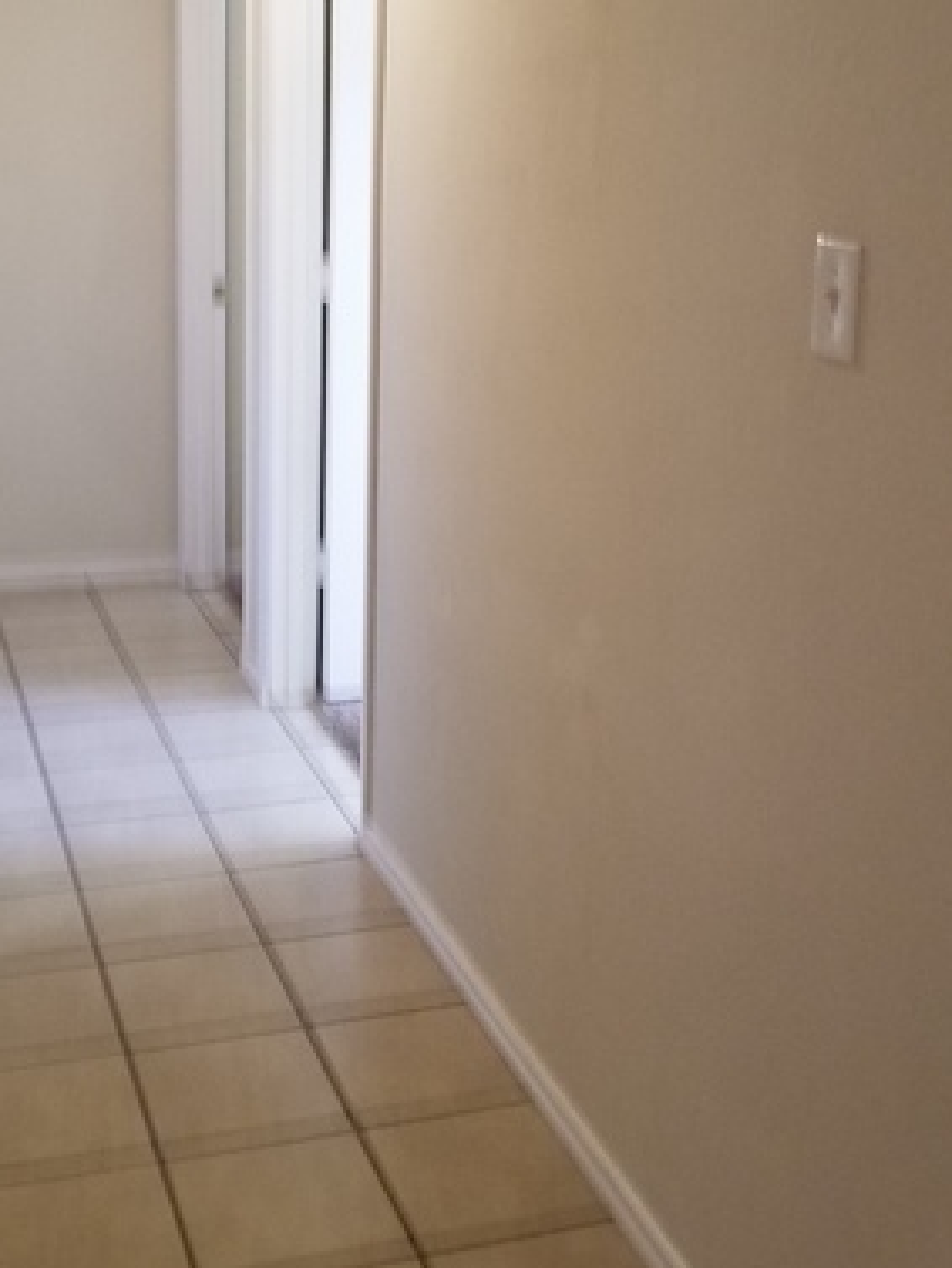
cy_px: 368
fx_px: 1686
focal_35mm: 46
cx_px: 330
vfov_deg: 40.4
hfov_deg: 31.3
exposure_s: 1/30
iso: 200
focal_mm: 4.3
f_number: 1.7
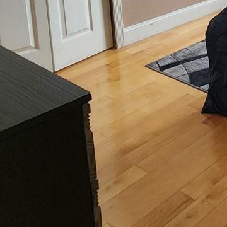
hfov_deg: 25.9
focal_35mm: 51
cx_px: 329
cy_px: -67
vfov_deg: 27.8
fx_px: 378
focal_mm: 2.2
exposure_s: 1/60
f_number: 2.2
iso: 250
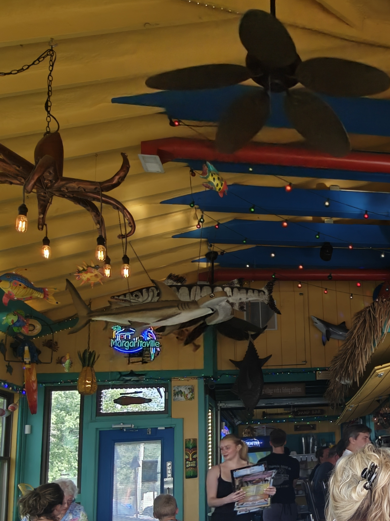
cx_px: 439
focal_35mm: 37
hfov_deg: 33.3
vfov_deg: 49.0
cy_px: 362
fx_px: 556
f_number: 2
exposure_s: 1/120
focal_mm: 2.3
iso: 64
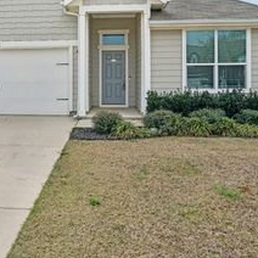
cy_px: 57
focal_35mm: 32
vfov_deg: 48.6
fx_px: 270
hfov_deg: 50.1
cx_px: 84
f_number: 8
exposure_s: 1/320
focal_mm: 16
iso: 100
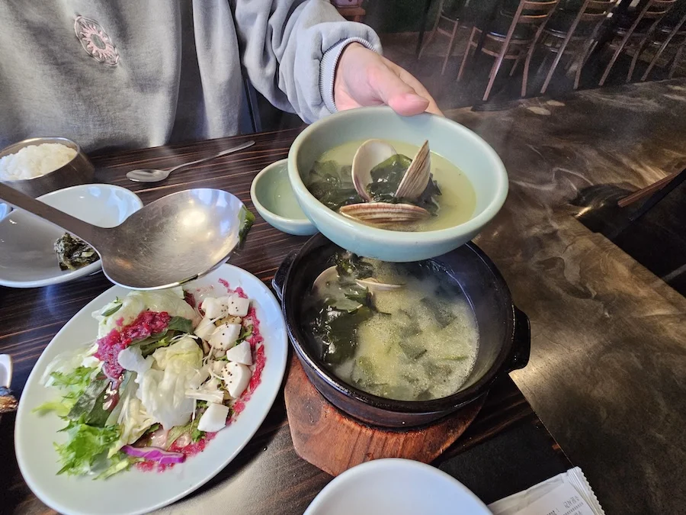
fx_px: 258
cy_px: 258
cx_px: 343
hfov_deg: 106.2
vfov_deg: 89.9
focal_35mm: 13
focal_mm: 2.2
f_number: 2.2
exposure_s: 1/60
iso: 320
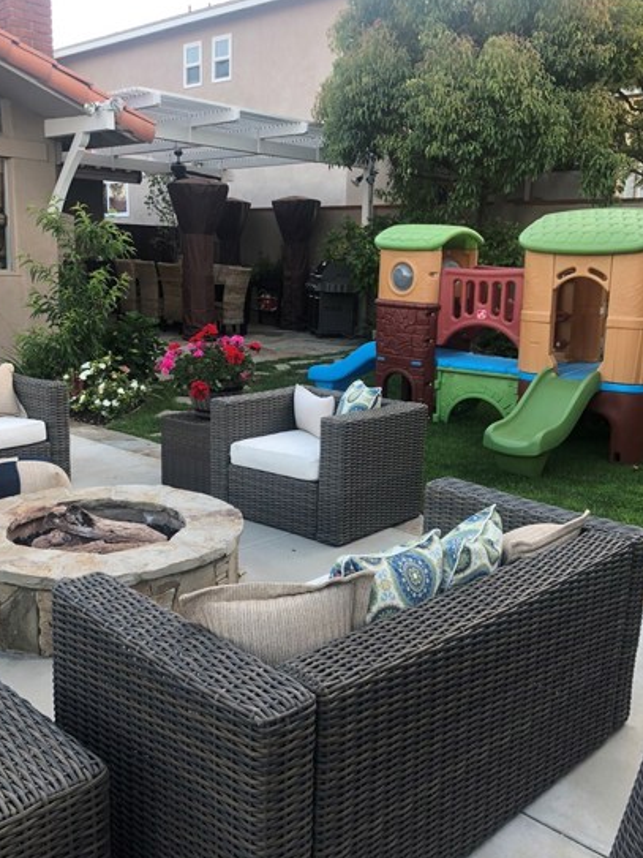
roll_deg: -2.4
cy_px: 436
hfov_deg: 42.9
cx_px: 305
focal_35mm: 33
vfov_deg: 55.4
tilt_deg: -11.7
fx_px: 818
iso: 40
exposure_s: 1/120
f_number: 1.8
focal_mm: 3.99
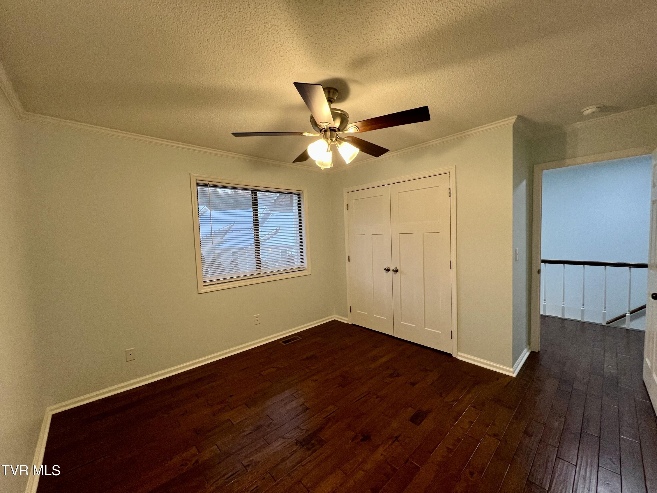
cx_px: 328
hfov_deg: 106.2
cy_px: 246
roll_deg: +2.4
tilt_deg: -3.4
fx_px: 247
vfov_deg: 89.9
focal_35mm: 13
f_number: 1.8
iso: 160
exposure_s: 1/60
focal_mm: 1.57
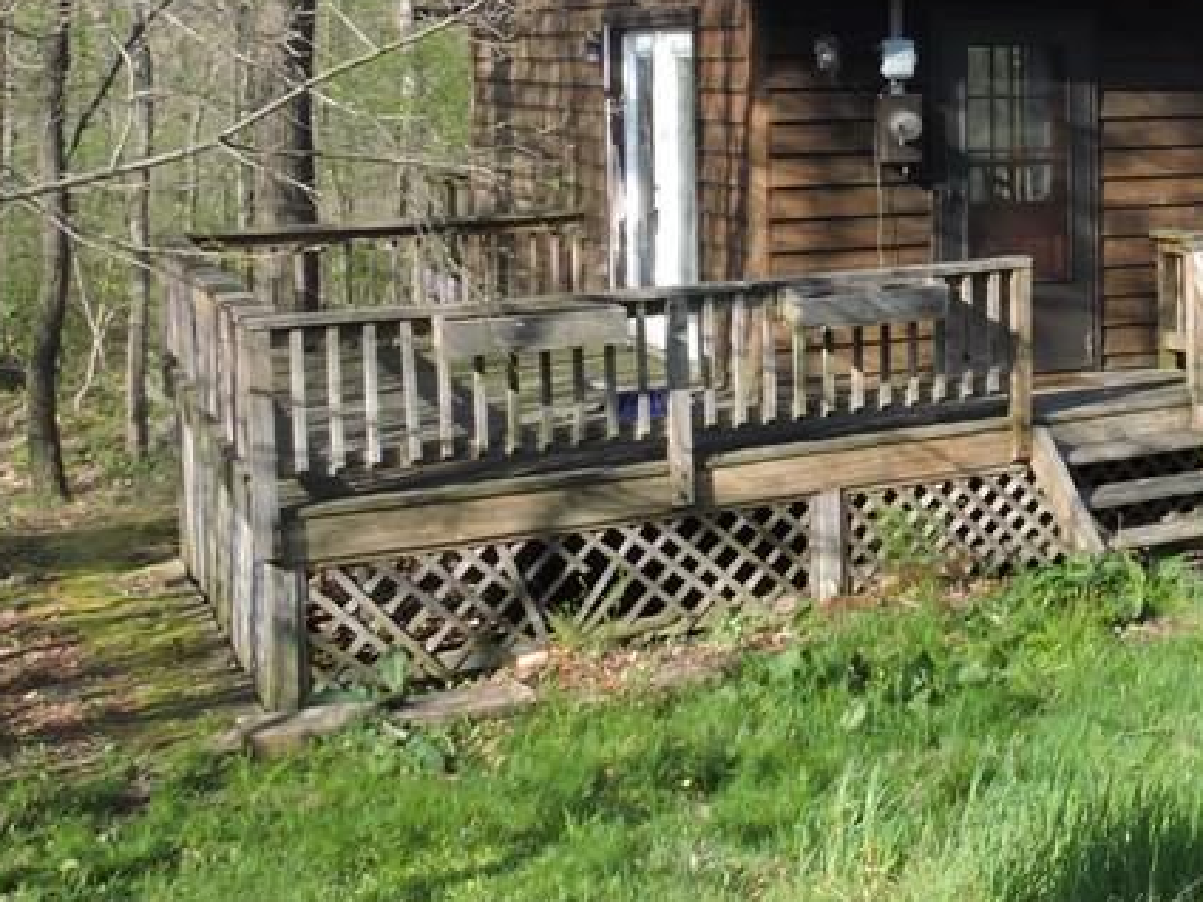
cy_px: 145
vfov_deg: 24.7
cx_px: 1331
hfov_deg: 29.8
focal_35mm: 58
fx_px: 2016
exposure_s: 1/60
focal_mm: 4.3
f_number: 7.6
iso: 100
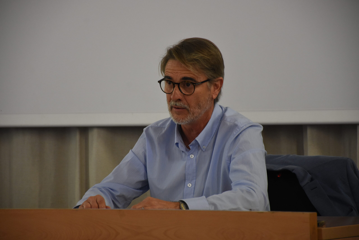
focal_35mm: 210
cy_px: 120
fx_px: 2094
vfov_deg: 6.5
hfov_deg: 9.8
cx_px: 180
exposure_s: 1/40
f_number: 5.6
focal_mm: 140
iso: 1600
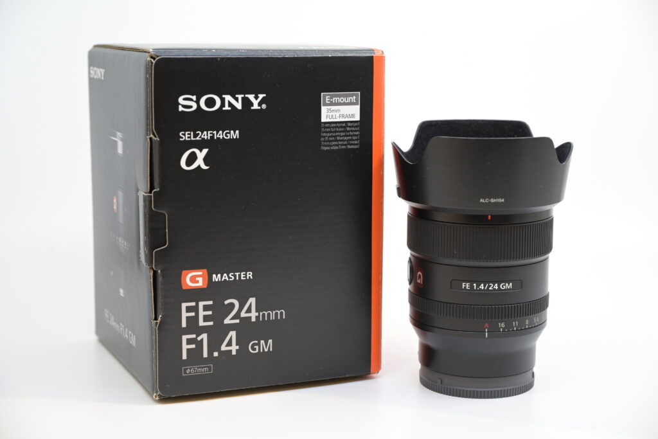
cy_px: 220
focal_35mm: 67
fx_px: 1225
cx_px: 329
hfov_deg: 30.1
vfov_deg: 20.3
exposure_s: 1/250
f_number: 6.3
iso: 1600
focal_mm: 67
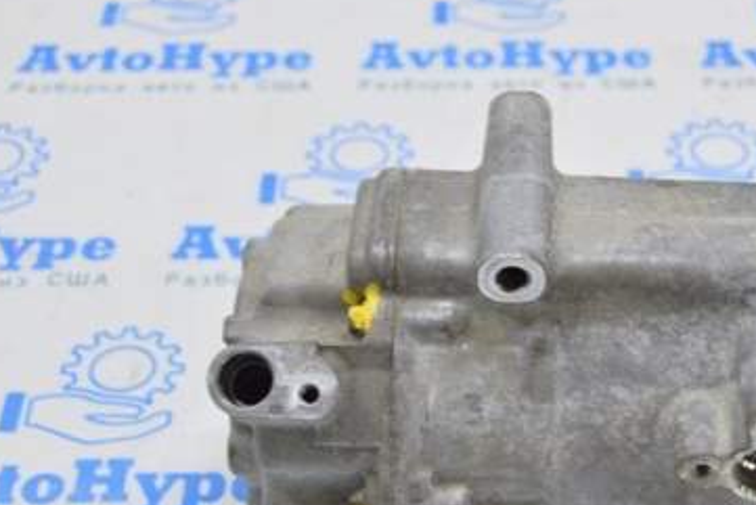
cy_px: 280
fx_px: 1786
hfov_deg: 23.7
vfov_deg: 16.1
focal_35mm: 85
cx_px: 540
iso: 400
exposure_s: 1/20
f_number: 5.6
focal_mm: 32
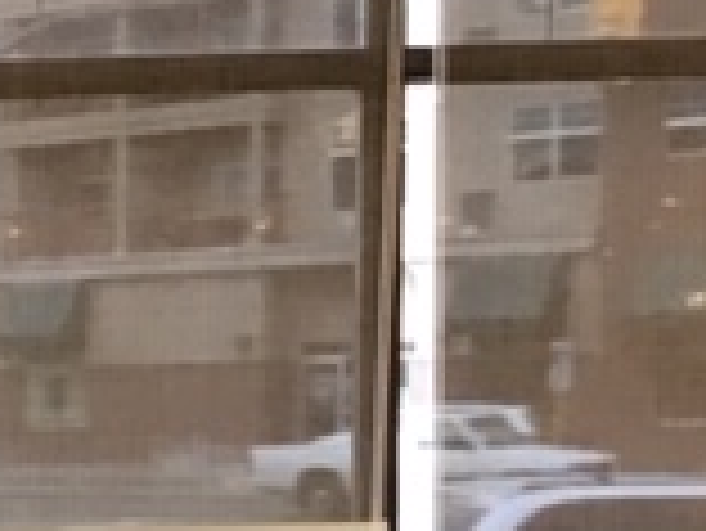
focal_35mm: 126
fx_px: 2572
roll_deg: -1.0
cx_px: -598
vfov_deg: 11.5
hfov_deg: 13.8
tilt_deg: -2.8
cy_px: 634
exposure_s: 1/30
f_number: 2.4
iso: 80
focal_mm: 3.3
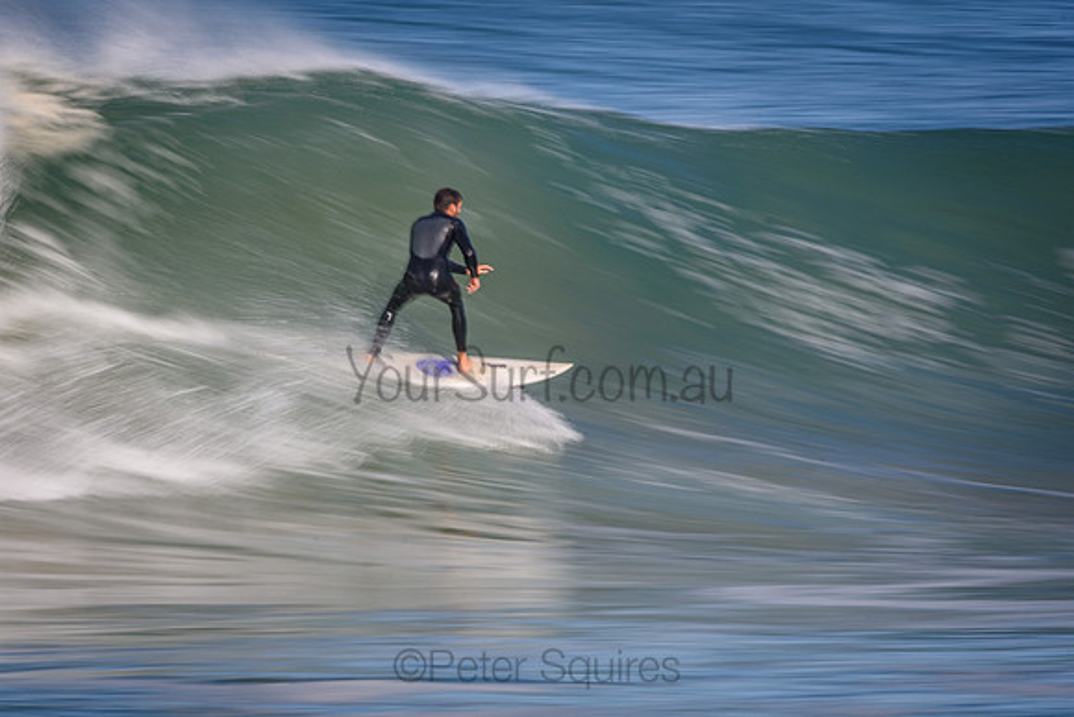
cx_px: 537
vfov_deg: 1.8
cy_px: 358
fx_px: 22379
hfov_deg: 2.7
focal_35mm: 750
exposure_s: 1/20
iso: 100
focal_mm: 500
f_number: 18
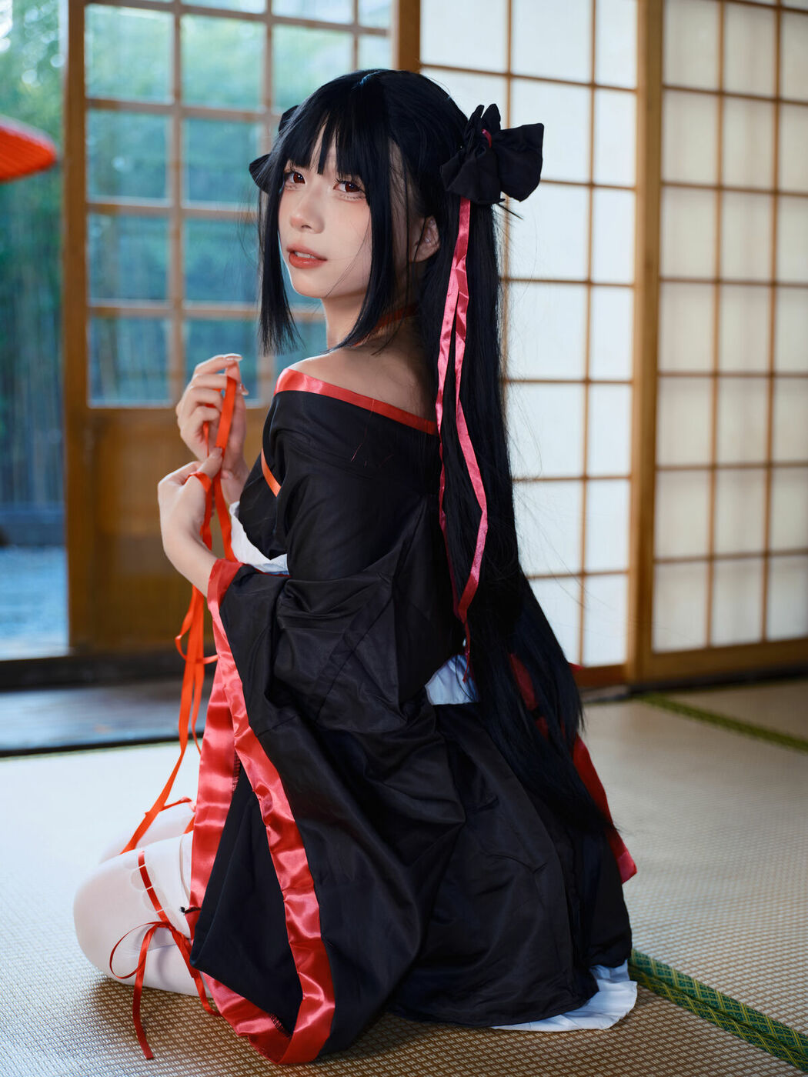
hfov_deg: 26.1
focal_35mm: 56
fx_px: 1743
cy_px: 538
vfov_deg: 34.3
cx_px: 404
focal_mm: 70.4
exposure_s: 1/125
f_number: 4
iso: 500
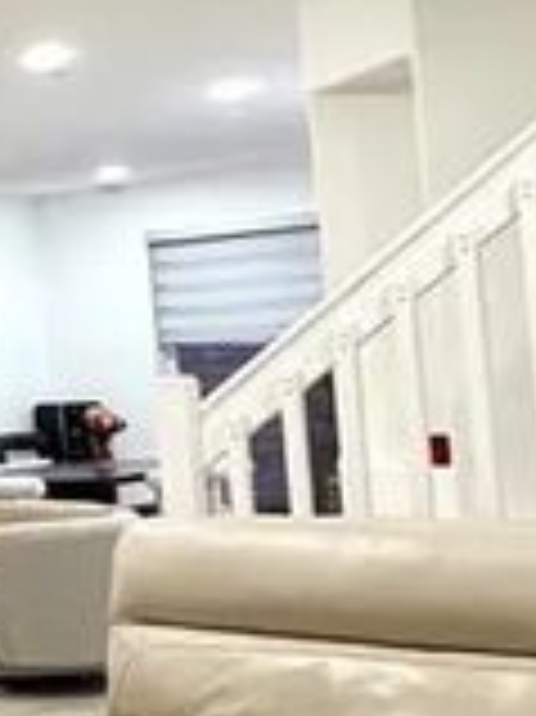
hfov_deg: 13.3
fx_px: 1550
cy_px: 349
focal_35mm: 75
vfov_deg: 26.0
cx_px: -824
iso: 200
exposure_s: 1/60
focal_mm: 2.22
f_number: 2.2
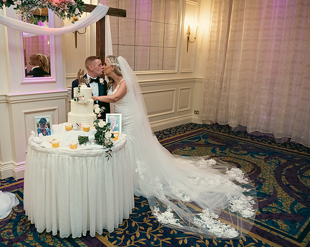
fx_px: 275
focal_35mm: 30
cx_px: 126
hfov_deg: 58.4
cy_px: 125
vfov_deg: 48.5
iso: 640
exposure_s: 1/160
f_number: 3.5
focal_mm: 26
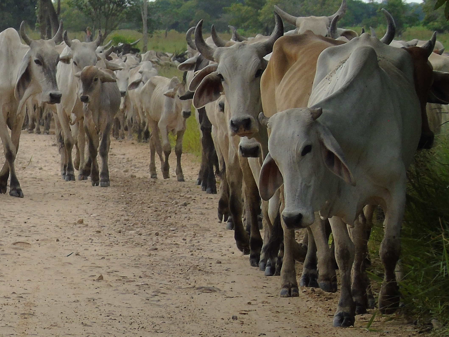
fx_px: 5111
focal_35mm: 394
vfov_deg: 3.8
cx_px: -68
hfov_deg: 5.0
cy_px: 103
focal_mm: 29
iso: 80
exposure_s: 1/400
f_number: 4.9
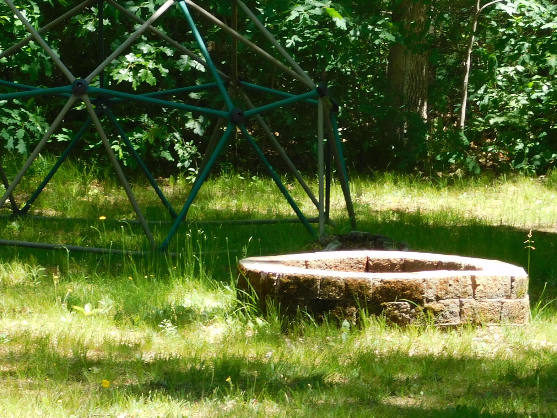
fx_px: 3540
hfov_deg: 9.0
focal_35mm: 220
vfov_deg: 6.7
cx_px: 97
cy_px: 111
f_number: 4.8
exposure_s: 1/100
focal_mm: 20.3
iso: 125
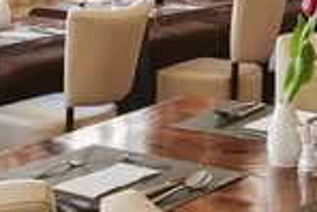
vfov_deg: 13.3
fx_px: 856
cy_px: -102
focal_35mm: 97
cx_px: 197
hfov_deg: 20.9
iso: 400
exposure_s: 1/5
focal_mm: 22.5
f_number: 11
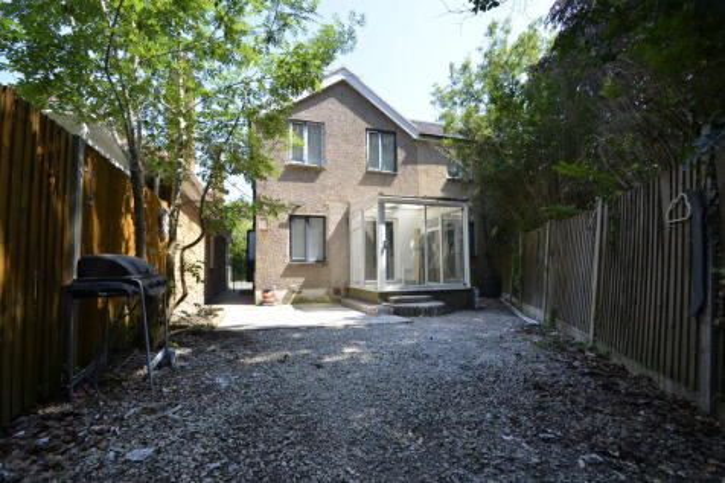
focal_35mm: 15
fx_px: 302
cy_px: 242
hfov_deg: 100.4
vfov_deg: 77.3
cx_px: 362
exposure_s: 1/200
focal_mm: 10
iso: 200
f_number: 7.1
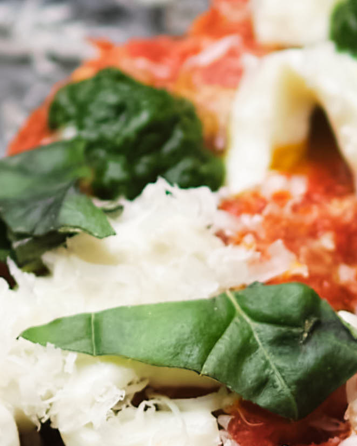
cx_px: 48
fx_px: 8189
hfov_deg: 2.5
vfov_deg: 3.1
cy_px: 477
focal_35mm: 620
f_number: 2.4
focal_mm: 60
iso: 500
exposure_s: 1/320
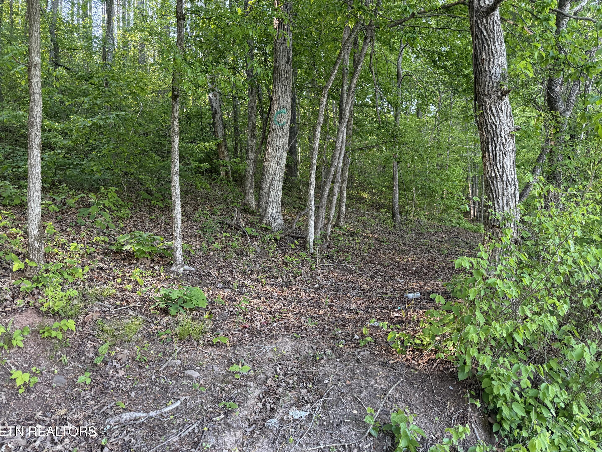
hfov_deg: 69.4
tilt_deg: +3.8
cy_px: 218
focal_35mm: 25
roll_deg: +2.3
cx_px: 310
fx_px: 435
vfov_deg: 54.9
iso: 200
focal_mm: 6.76
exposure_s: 1/219
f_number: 1.78
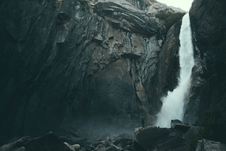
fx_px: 201
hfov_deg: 58.7
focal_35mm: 32
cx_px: 113
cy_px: 76
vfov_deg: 41.1
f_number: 4
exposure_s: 1/200
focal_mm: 32
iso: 100
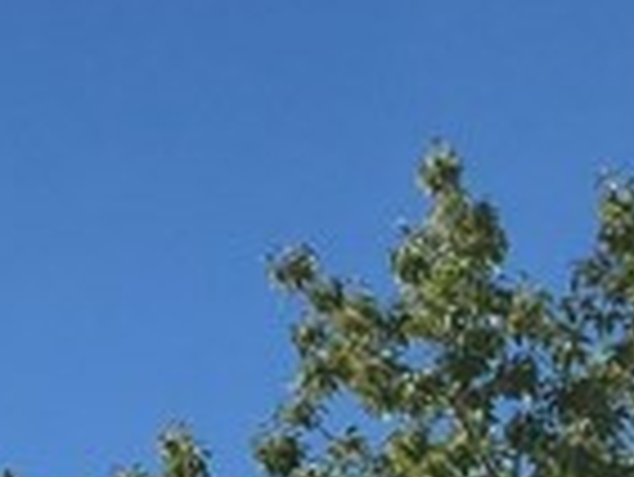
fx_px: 3868
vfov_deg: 6.8
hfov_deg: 7.7
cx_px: -1461
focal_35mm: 211
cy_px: 950
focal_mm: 4.15
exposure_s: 1/1972
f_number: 2.2
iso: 25
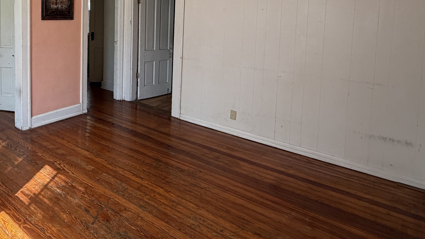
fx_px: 304
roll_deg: -0.2
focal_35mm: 27
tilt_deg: -3.9
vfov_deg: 40.3
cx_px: 108
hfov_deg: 65.7
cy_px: 32
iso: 100
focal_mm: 2.22
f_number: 2.2
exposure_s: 1/121
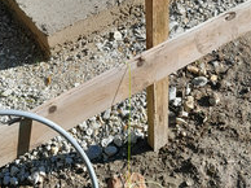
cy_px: -59
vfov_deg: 20.5
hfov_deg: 29.8
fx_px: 471
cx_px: 114
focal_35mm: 65
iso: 40
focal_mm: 4
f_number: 1.8
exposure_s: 1/294
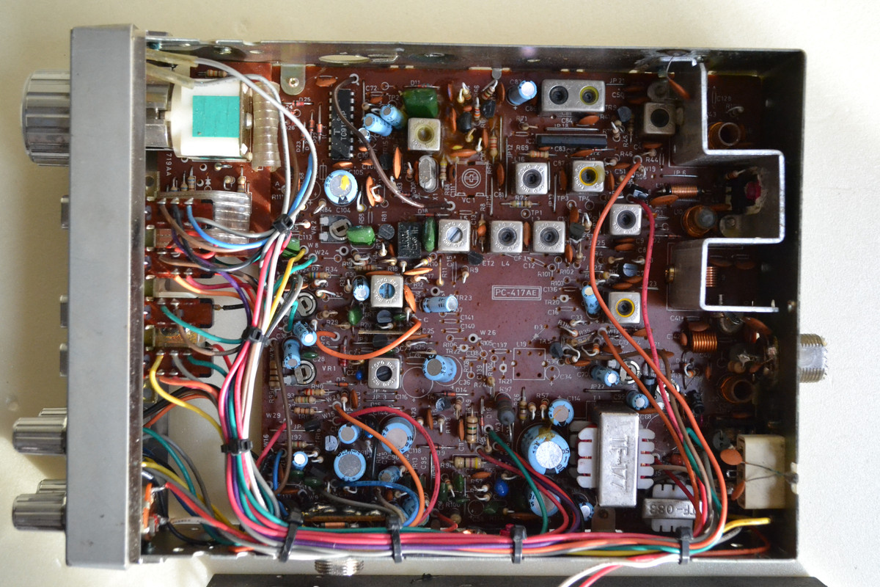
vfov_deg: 25.8
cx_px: 440
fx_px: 1283
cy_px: 294
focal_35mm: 52
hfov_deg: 37.9
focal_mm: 35
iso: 3200
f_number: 5
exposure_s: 1/200
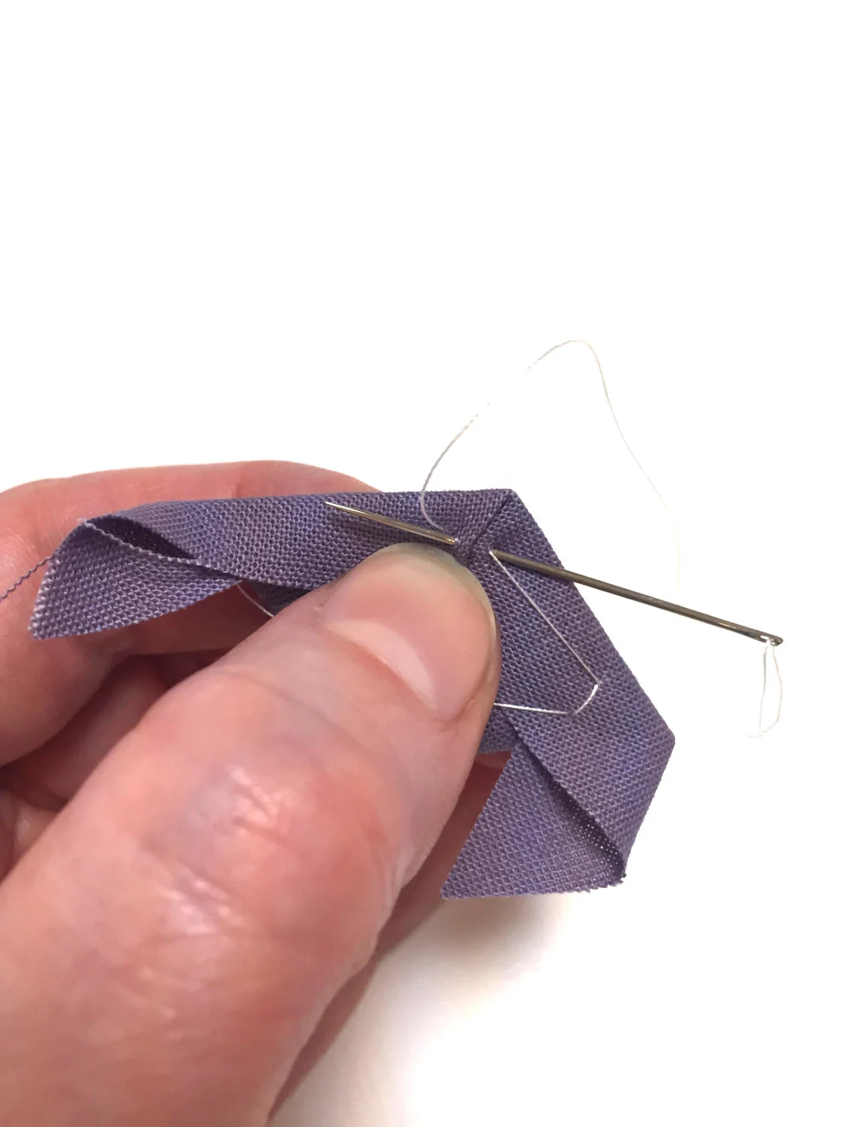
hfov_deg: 48.2
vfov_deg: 61.7
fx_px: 944
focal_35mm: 29
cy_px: 564
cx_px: 422
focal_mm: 4.2
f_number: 2.2
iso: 32
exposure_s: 1/33
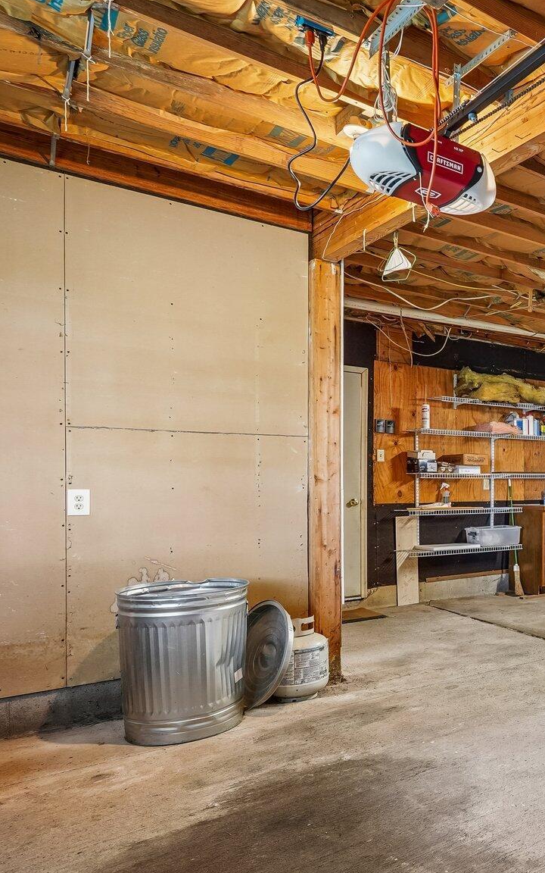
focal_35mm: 30
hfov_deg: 32.6
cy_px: 490
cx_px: 690
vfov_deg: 62.8
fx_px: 711
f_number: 8
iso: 400
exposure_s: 1/5
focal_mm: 16.5
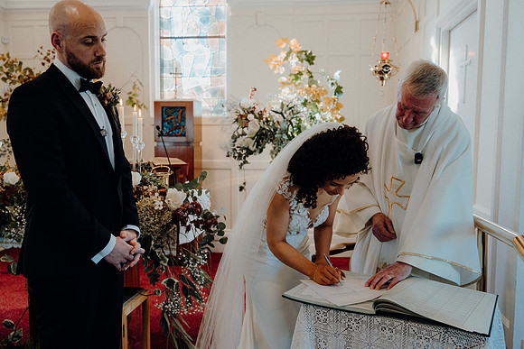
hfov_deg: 57.2
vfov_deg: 40.0
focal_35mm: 33
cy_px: 174
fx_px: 480
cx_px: 262
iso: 640
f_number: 3.5
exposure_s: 1/160
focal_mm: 33
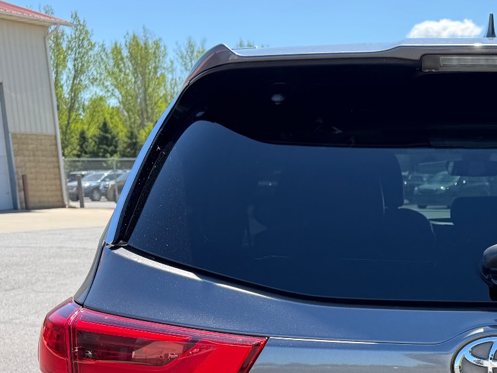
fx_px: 861
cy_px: 391
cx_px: 479
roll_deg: -1.2
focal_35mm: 60
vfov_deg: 23.2
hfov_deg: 30.3
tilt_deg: -13.1
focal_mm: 6.76
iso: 80
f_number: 1.78
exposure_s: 1/1292
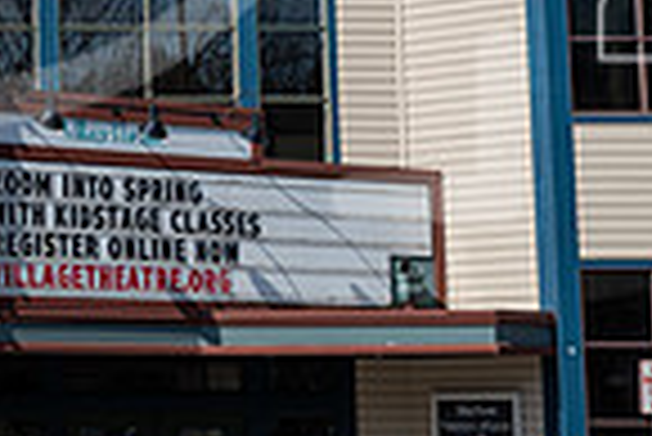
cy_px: -34
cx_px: -72
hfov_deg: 13.9
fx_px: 2611
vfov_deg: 9.5
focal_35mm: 144
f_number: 6.3
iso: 100
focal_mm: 36
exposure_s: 1/1000
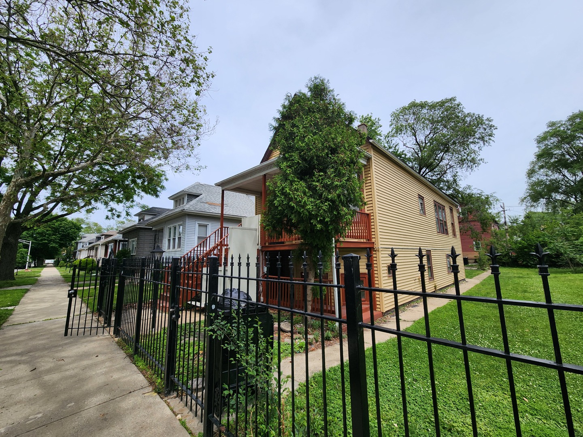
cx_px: 292
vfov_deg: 89.9
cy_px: 218
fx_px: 219
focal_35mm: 13
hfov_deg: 106.2
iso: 50
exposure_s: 1/2157
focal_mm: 2.2
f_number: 2.2
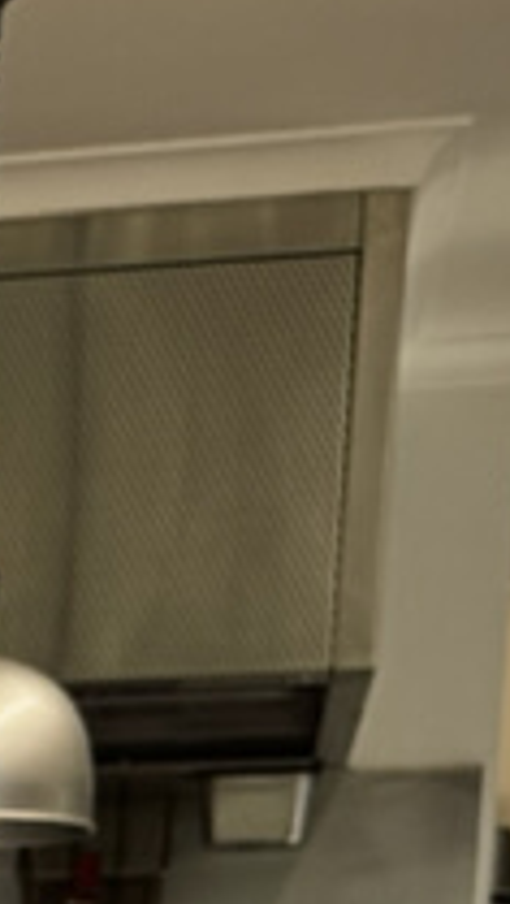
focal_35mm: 160
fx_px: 3836
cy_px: 1925
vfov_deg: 11.7
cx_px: -1275
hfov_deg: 6.6
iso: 100
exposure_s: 1/100
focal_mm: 6.76
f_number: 1.78
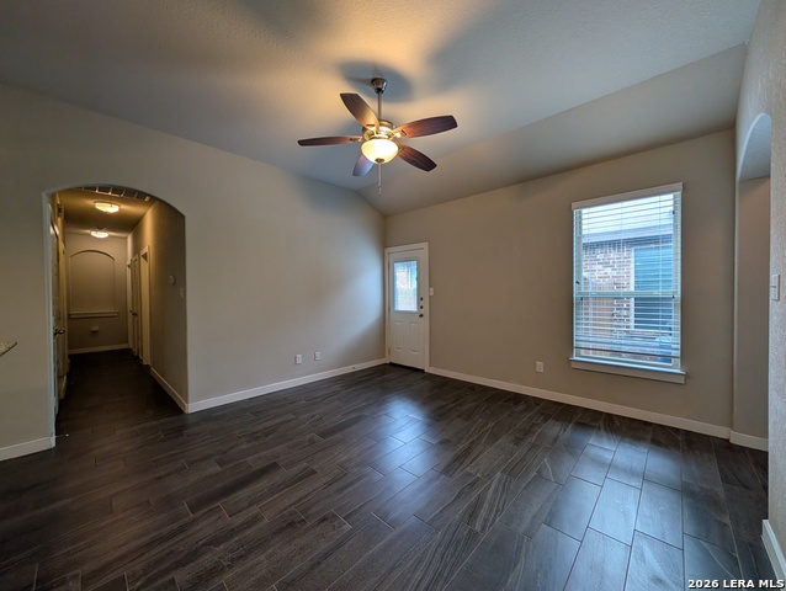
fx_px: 273
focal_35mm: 12
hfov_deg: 110.5
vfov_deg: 94.6
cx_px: 393
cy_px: 296
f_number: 1.7
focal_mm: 2.02
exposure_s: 1/147
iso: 59
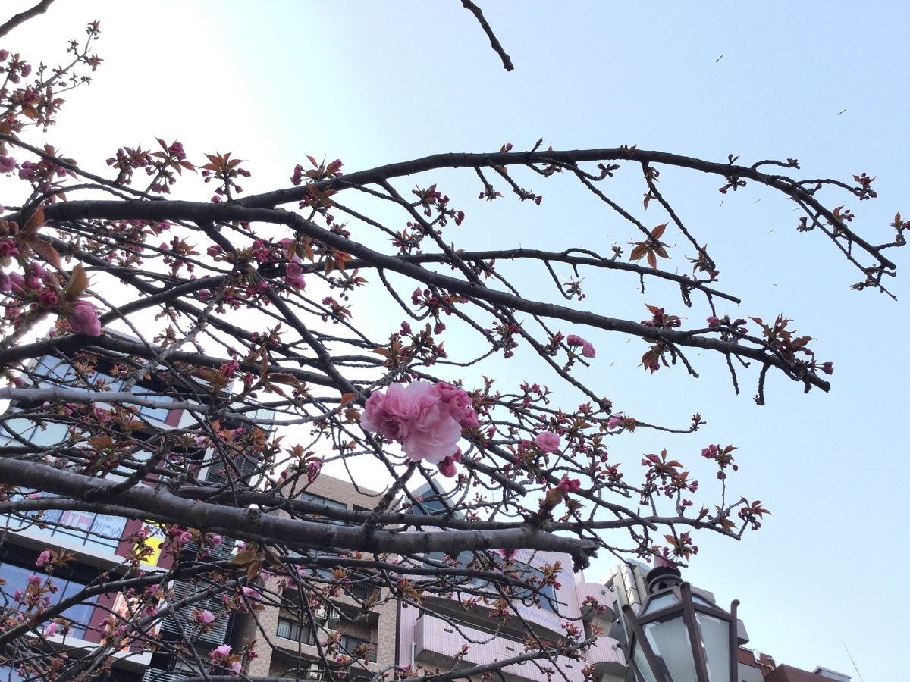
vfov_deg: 45.4
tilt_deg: +53.5
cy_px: 341
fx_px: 815
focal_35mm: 31
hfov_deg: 58.4
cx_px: 455
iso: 25
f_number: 2.4
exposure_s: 1/332
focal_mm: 3.3
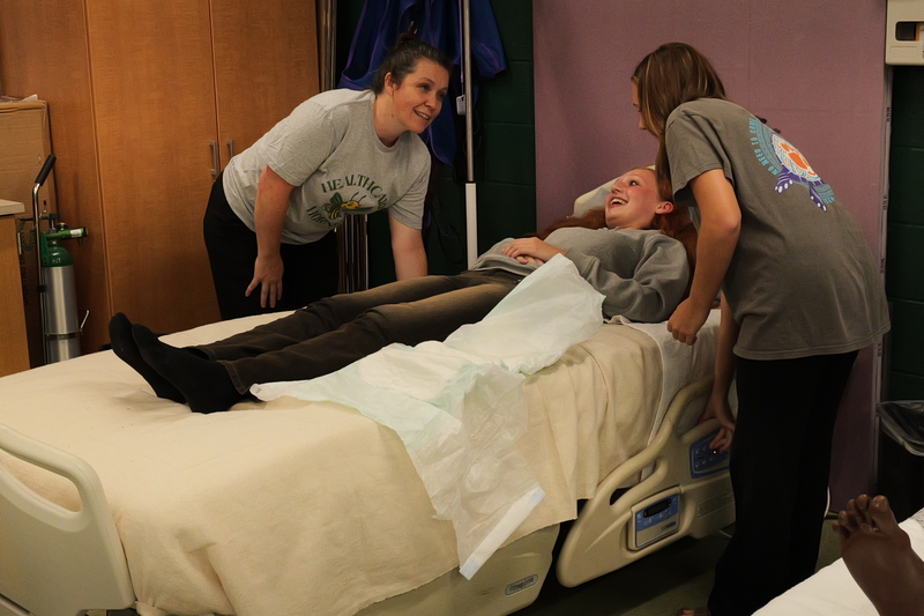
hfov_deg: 38.2
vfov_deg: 26.0
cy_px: 308
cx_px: 462
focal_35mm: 52
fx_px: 1334
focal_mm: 32
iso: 6400
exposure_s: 1/400
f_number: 8
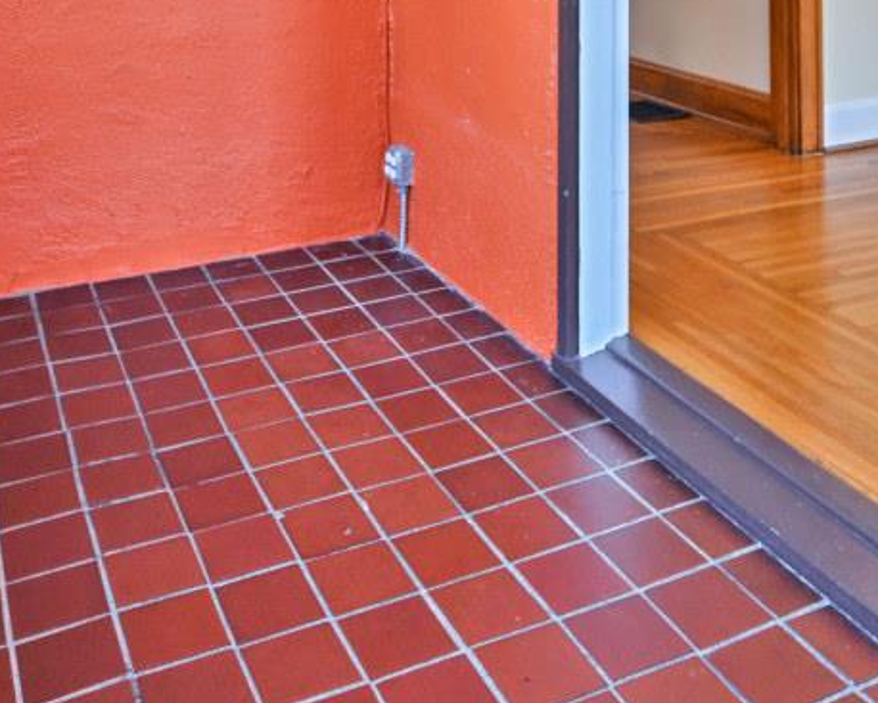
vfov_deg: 29.3
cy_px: -174
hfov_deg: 42.9
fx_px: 1118
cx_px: 435
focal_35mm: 43
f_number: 4
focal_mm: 14
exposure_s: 1/60
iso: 280
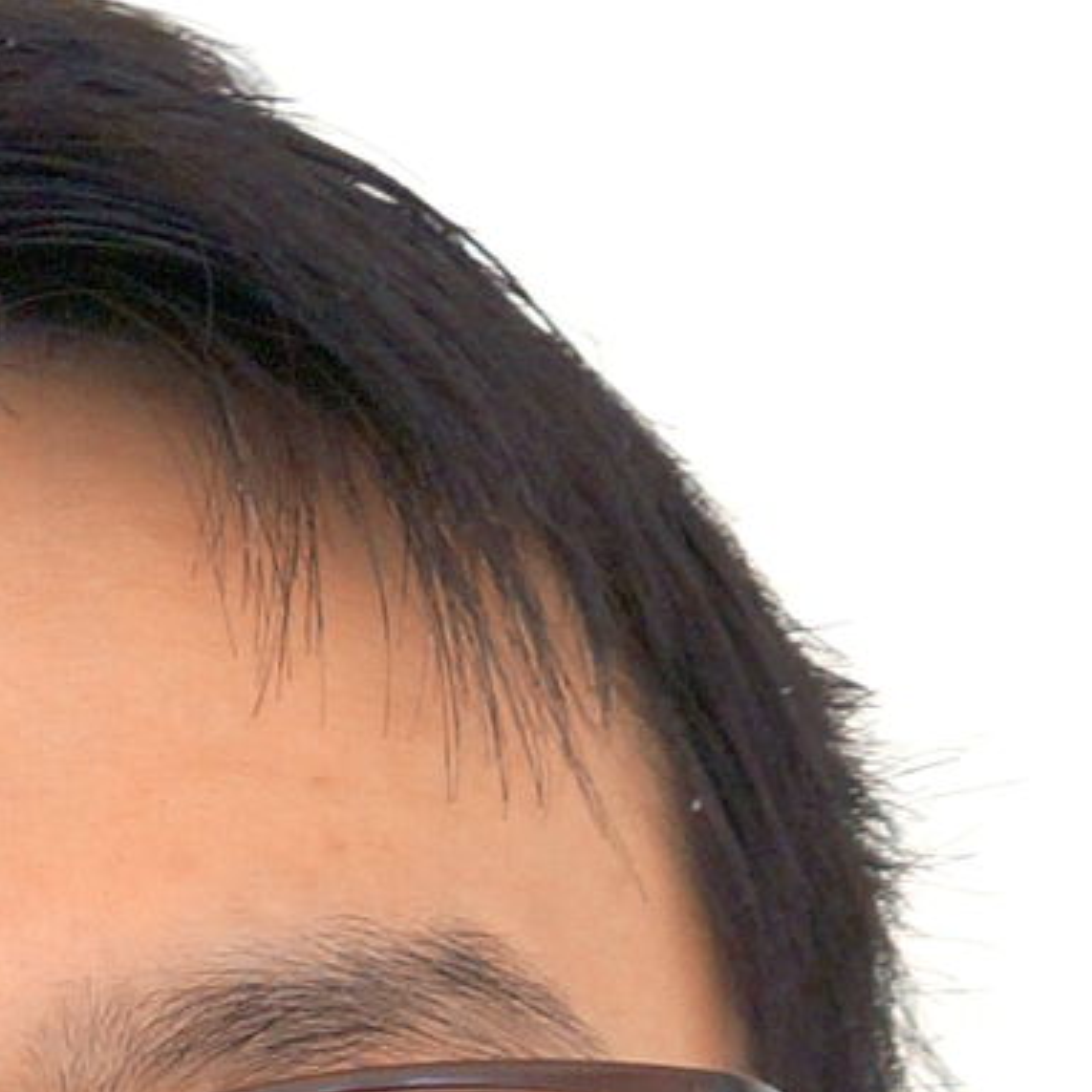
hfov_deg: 5.9
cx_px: -57
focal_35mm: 298
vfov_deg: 5.6
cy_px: 3093
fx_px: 10643
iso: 400
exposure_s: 1/160
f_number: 4
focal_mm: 31
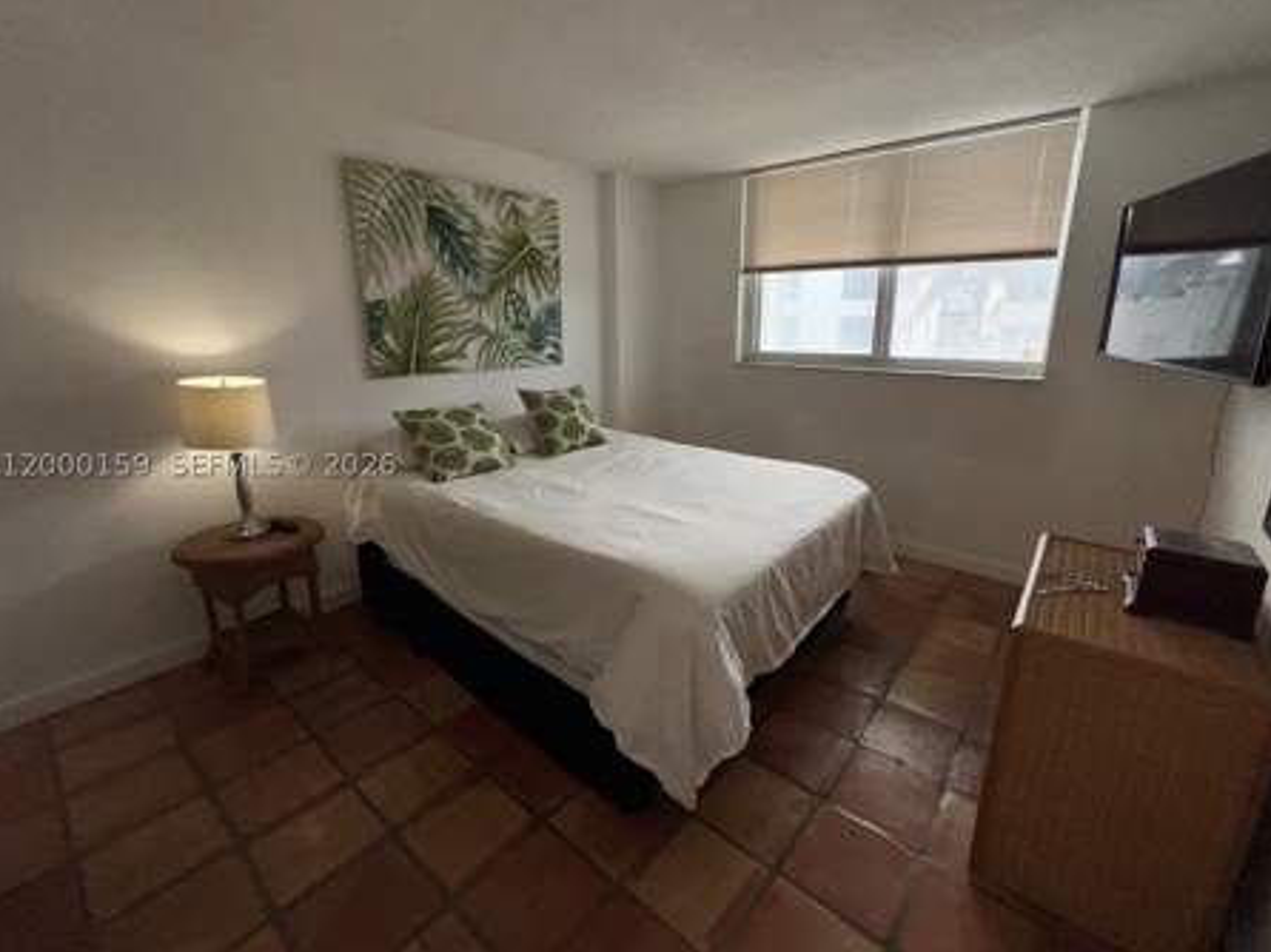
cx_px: 658
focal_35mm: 14
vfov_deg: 85.6
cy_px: 465
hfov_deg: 102.0
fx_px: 514
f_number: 1.8
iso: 25
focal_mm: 1.57
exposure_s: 1/350
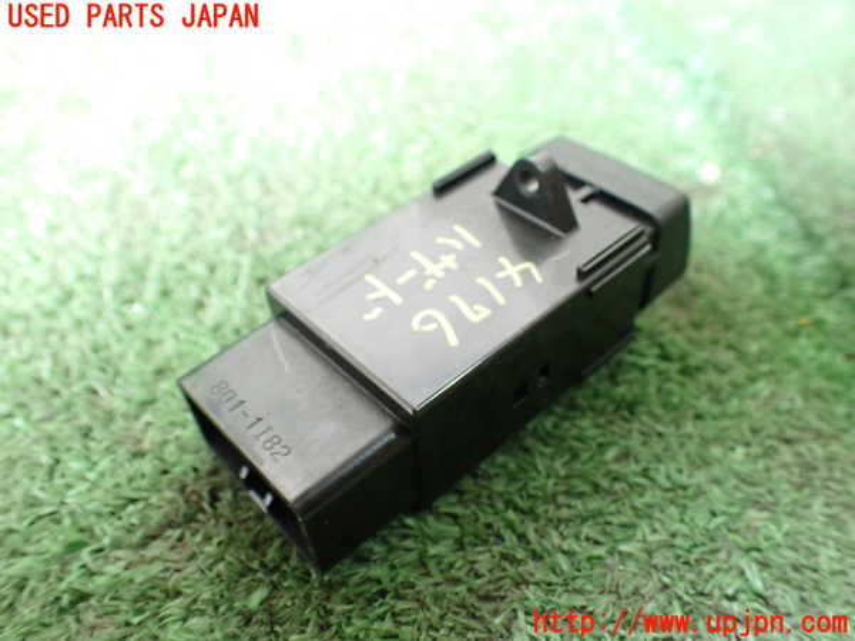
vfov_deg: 46.8
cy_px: 320
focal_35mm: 30
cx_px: 428
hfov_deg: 60.0
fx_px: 741
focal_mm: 5.4
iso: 800
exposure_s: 1/50
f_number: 2.3
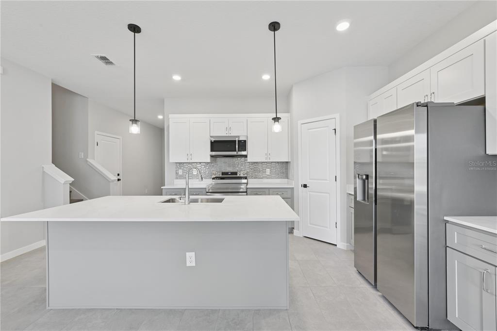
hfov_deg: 104.3
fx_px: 193
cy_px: 166
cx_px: 248
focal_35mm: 14
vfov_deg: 81.2
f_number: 9
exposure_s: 1/5
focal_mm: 14
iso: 100
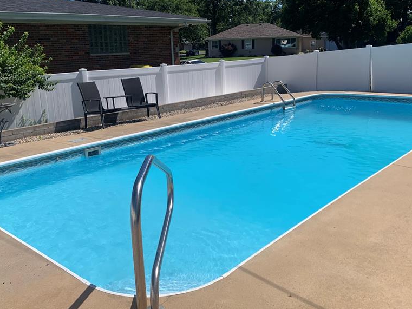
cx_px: 213
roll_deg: +2.1
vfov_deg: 40.6
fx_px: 417
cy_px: 136
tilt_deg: -11.4
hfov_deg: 52.6
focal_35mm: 35
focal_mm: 4.25
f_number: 1.8
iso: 25
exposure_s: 1/4274
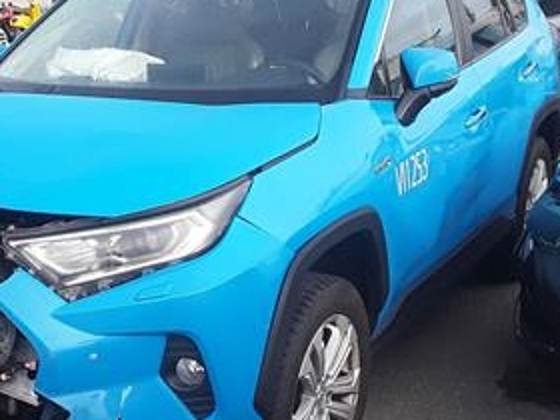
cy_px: 306
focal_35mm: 64
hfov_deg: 29.9
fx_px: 1035
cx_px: 158
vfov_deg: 22.7
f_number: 1.9
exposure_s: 1/423
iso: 40
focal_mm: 2.91
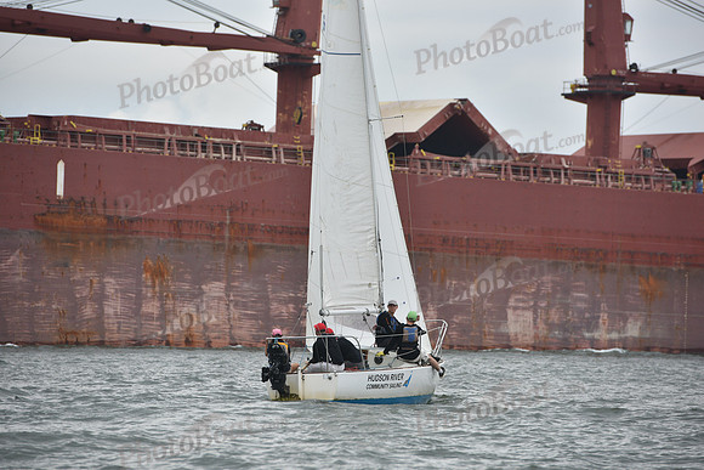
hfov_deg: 10.3
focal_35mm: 200
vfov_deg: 6.9
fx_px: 3912
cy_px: 235
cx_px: 352
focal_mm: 200
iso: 320
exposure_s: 1/1250
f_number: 5.6
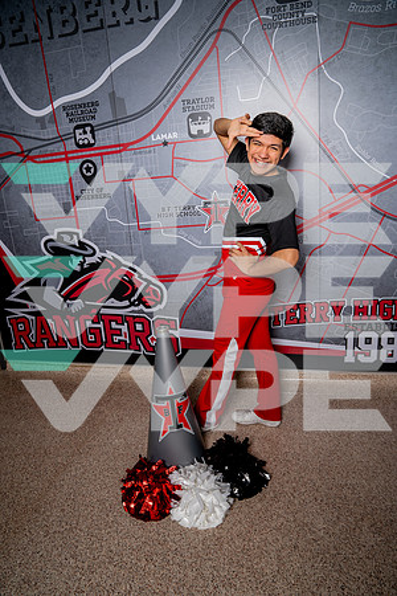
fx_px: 397
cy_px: 298
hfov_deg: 53.1
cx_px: 198
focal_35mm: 24
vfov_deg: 73.7
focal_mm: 24
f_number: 4.5
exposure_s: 1/250
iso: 100
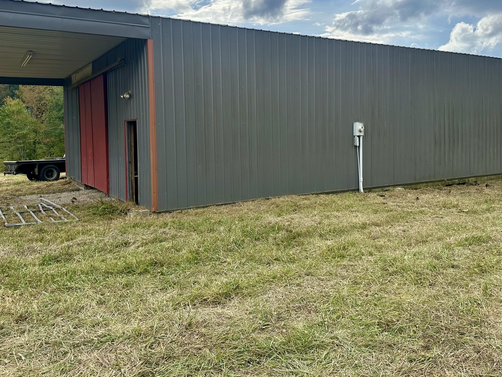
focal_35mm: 31
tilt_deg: -0.8
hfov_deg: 58.2
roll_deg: +1.1
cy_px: 144
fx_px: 450
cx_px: 278
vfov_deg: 45.1
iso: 80
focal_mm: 6.86
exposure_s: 1/4762
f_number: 1.78
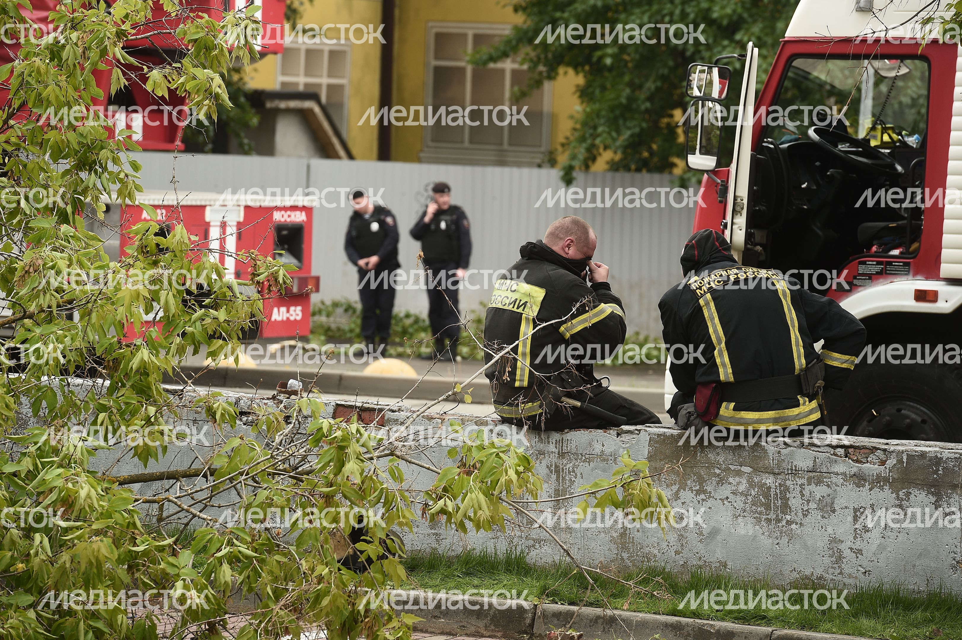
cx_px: 481
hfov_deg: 10.3
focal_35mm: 200
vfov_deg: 6.9
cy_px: 320
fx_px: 5341
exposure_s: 1/250
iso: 400
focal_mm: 200
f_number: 7.1
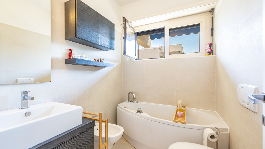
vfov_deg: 70.4
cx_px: 134
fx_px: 105
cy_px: 81
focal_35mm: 15
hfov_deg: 103.0
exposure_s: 1/3
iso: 100
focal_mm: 14
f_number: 8
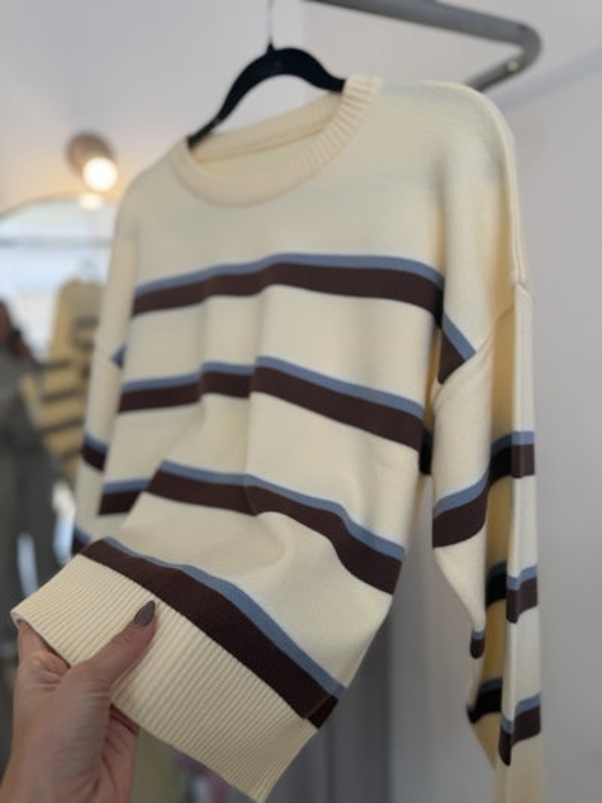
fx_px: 556
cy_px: 402
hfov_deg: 56.8
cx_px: 301
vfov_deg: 71.6
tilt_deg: -7.7
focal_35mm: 24
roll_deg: +0.3
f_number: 1.78
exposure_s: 1/121
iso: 80
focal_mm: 6.76
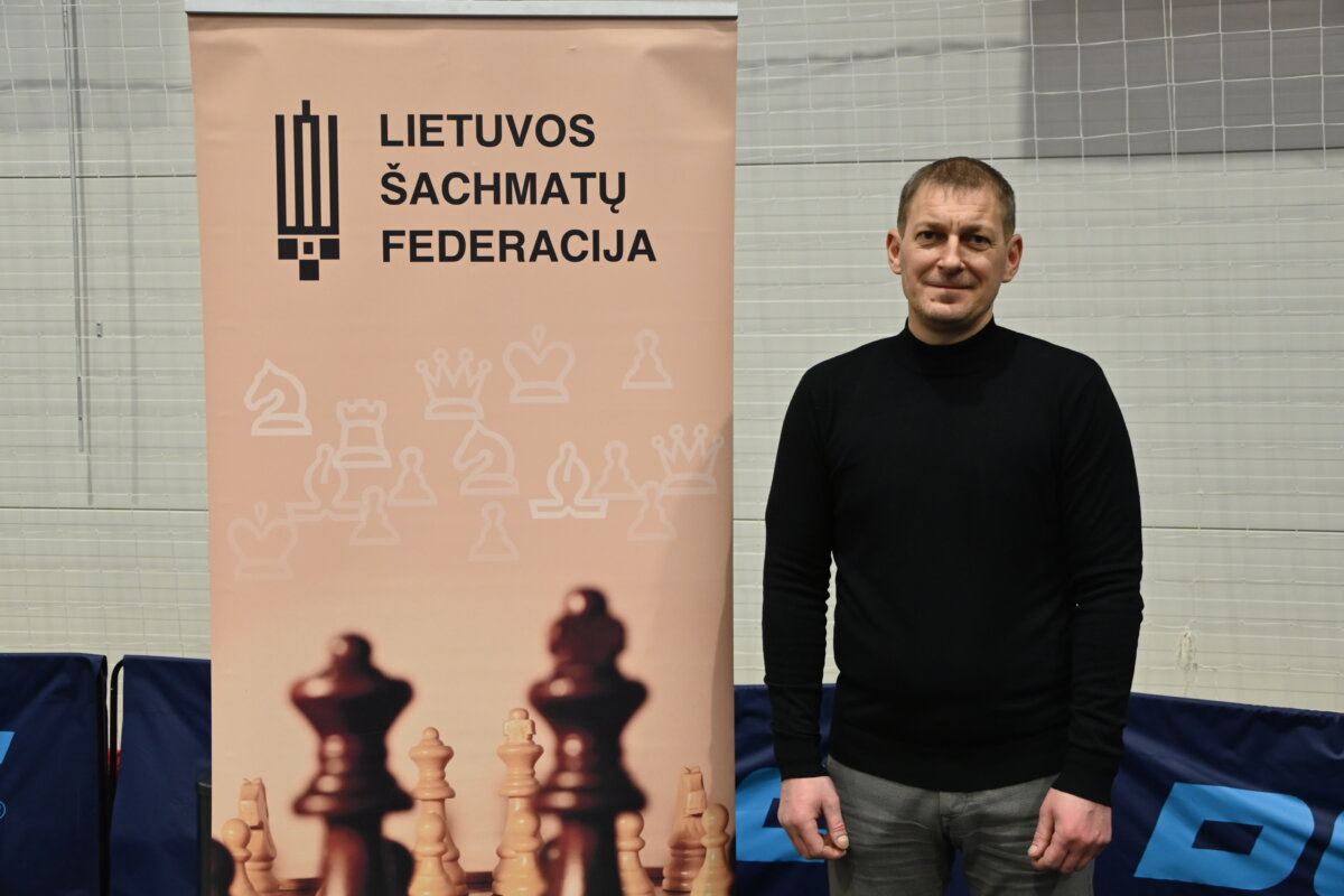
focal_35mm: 42
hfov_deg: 46.4
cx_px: 672
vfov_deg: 31.9
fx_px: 1568
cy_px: 448
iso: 1400
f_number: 4
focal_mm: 28
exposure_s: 1/125
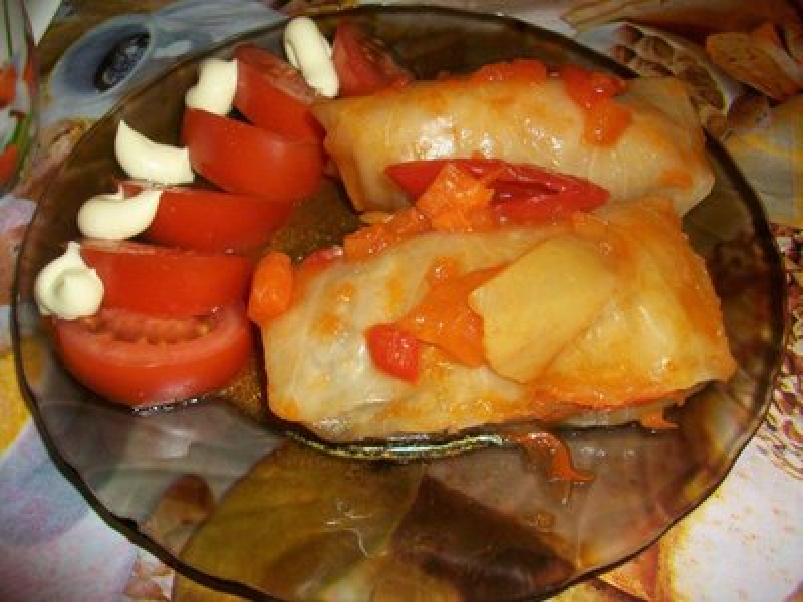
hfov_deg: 56.8
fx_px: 742
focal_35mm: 32
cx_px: 402
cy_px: 301
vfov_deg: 44.2
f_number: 2.8
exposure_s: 1/60
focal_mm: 5.7
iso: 120
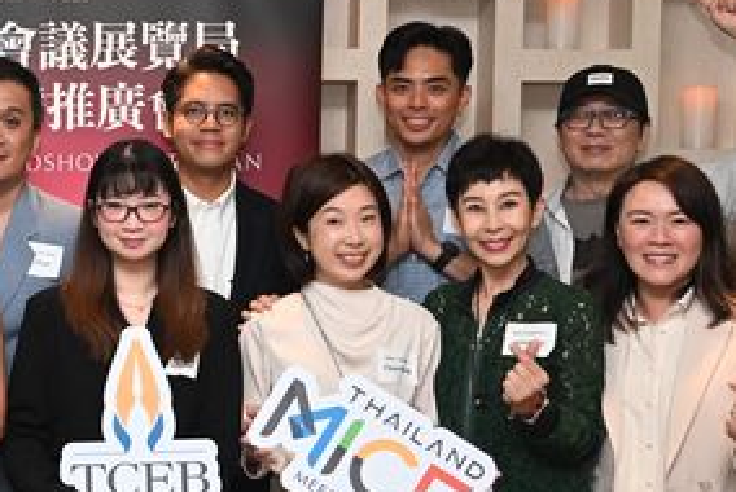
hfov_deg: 24.0
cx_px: 34
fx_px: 1671
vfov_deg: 16.8
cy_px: 293
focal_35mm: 82
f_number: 3.5
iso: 800
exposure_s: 1/60
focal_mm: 21.5
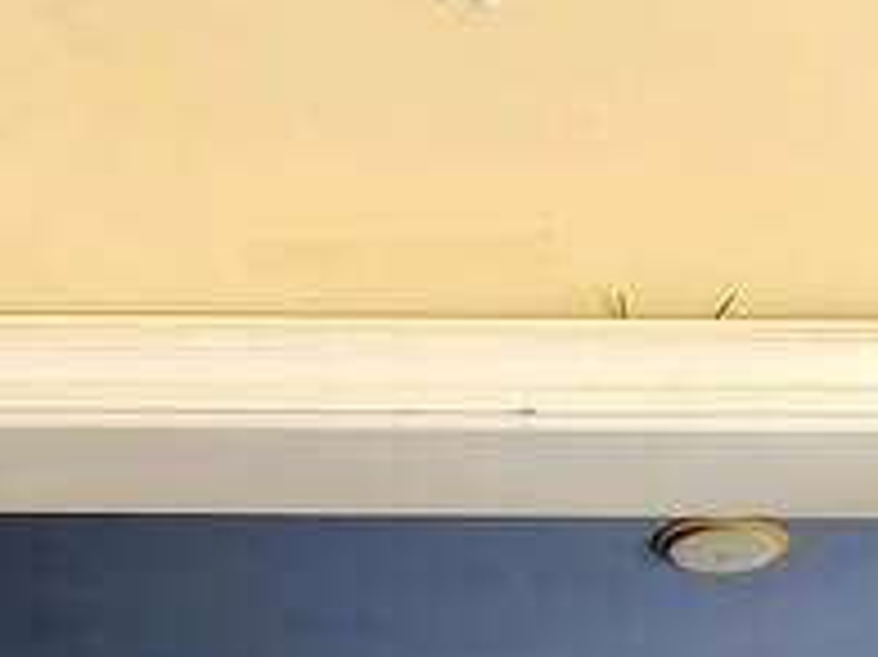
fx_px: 2433
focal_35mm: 96
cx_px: 860
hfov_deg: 19.9
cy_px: 1526
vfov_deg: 12.4
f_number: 2.2
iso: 80
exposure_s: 1/120
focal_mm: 2.2
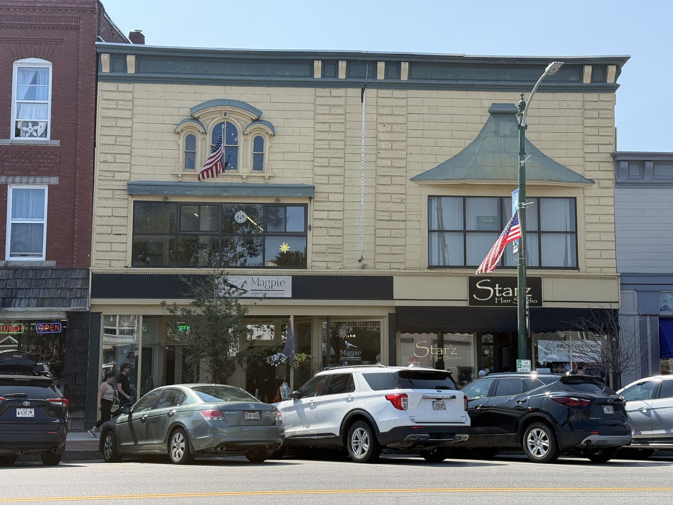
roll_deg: +0.0
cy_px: 252
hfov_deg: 39.7
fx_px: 933
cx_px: 336
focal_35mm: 48
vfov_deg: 30.3
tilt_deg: +7.5
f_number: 1.78
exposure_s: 1/2667
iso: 100
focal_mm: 6.76
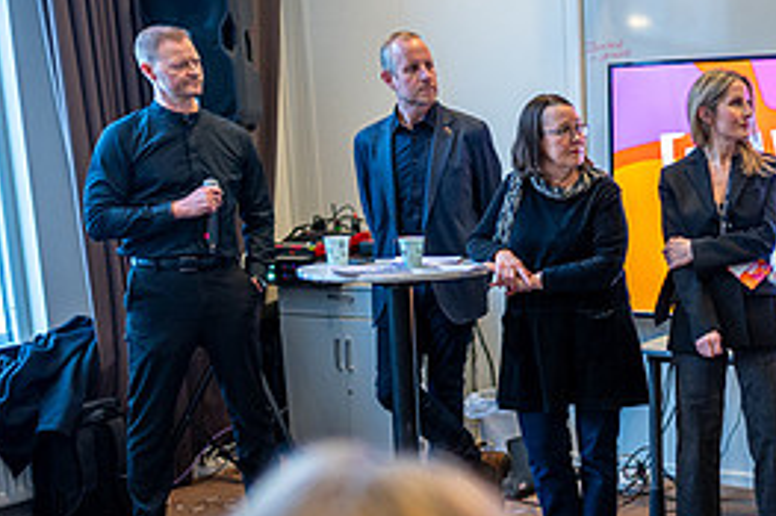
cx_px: 699
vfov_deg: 25.3
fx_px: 1142
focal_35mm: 53
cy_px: 346
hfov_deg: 35.3
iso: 500
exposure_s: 1/200
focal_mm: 24
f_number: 1.4
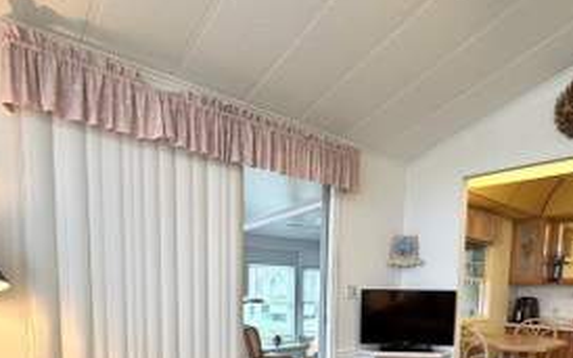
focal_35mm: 26
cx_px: 320
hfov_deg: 70.2
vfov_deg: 43.2
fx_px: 406
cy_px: 327
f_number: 2.2
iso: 160
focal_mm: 2.22
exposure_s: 1/60
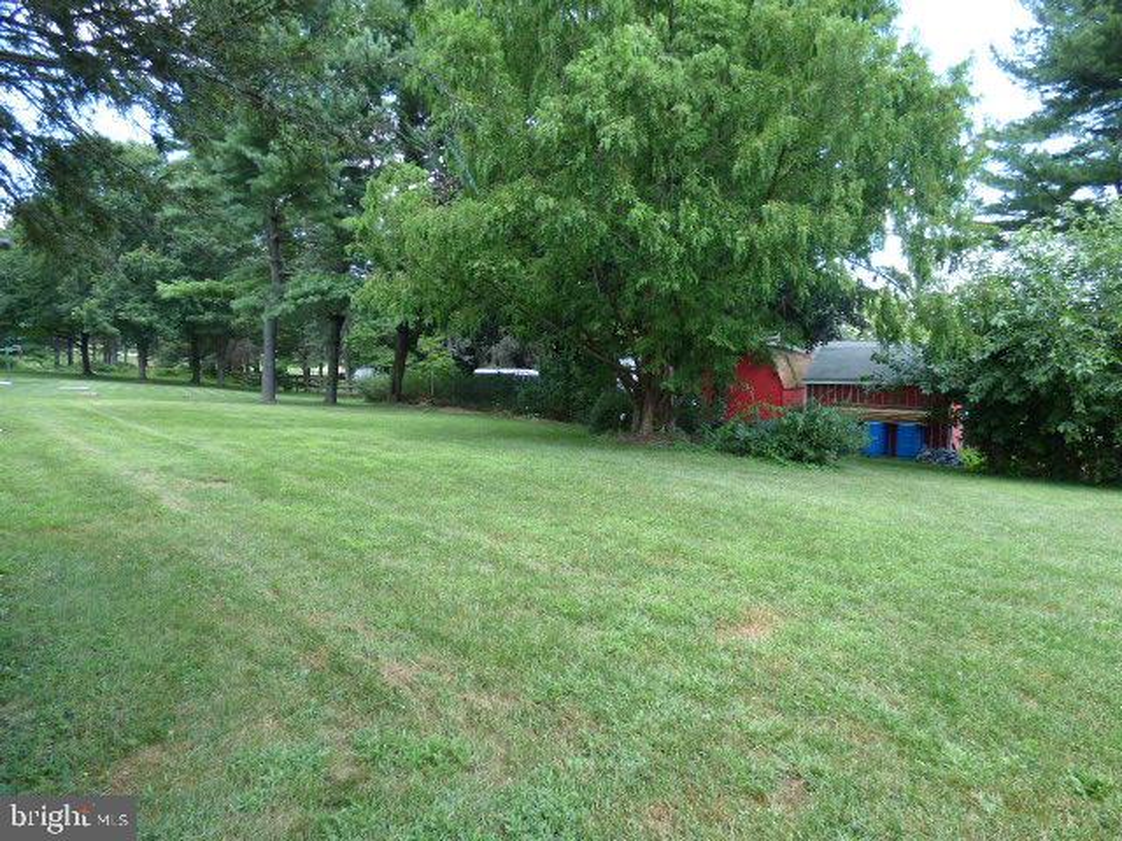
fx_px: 648
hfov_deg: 81.7
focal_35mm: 20
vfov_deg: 66.0
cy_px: 420
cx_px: 561
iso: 100
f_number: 2.8
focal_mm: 3.59
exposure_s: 1/160
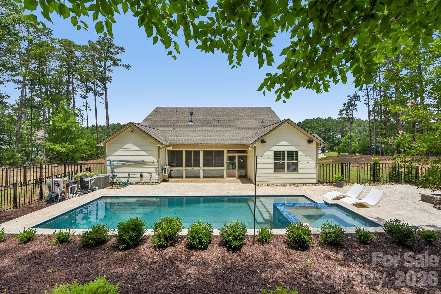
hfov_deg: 104.3
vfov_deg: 81.2
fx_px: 171
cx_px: 220
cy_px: 147
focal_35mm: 14
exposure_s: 1/1250
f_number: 8
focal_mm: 14
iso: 200
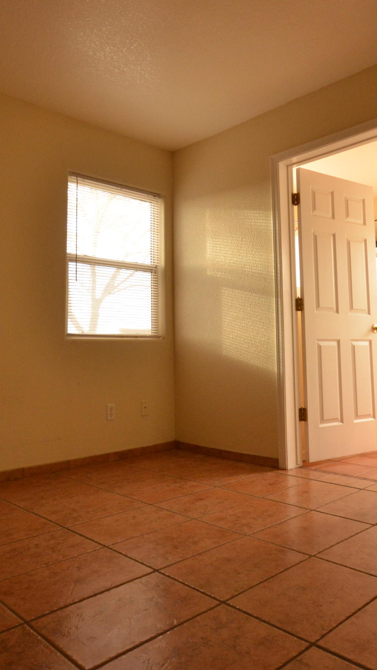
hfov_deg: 42.9
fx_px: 480
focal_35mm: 27
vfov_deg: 69.5
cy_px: 289
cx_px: 197
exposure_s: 1/25
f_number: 5.6
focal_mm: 10
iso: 1000
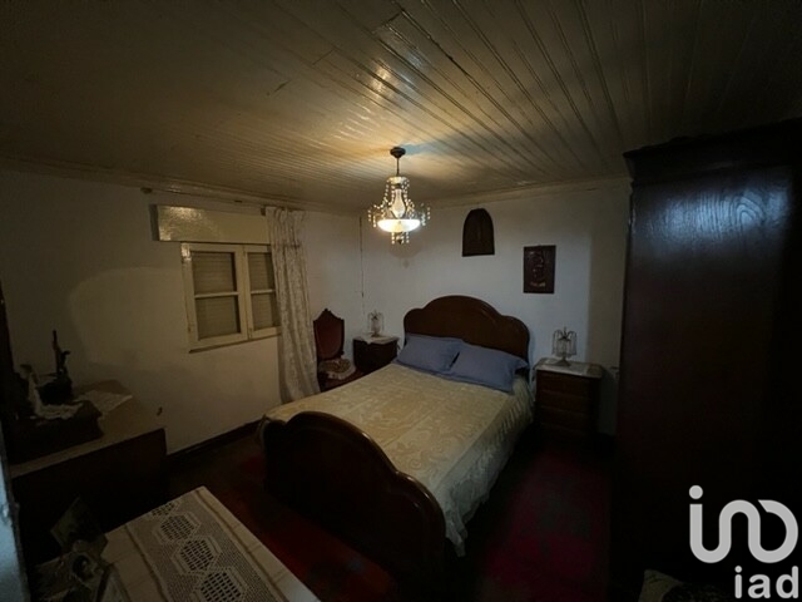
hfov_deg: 106.2
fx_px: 301
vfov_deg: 89.9
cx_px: 401
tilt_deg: -7.2
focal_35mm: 13
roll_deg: +1.0
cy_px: 301
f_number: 1.8
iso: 1600
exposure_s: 1/25
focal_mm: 1.57
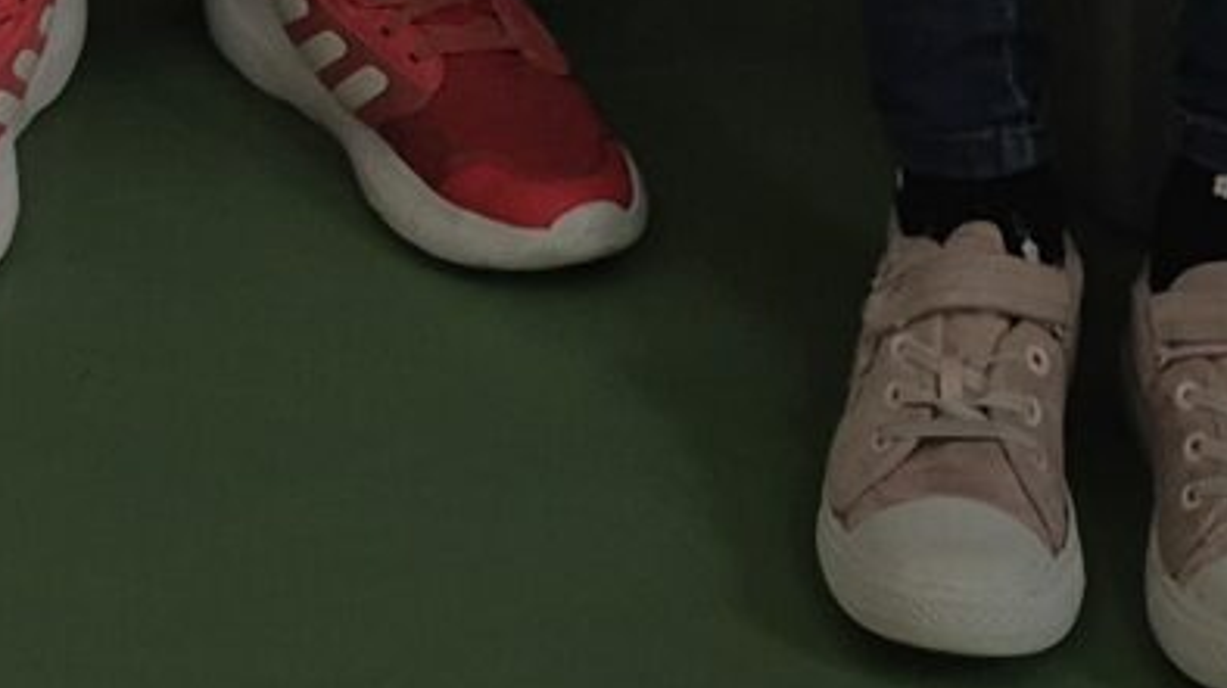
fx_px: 5300
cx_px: -84
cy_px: -2117
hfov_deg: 13.0
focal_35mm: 163
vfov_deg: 6.1
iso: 100
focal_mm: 5.4
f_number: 1.8
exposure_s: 1/182
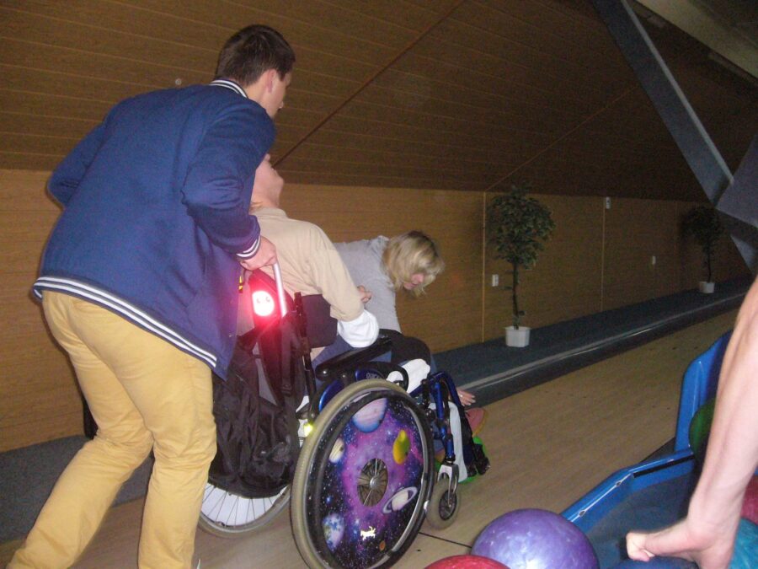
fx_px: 766
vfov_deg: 40.7
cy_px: 284
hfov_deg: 52.6
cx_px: 379
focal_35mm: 35
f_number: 2.8
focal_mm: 5.8
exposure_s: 1/60
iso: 400
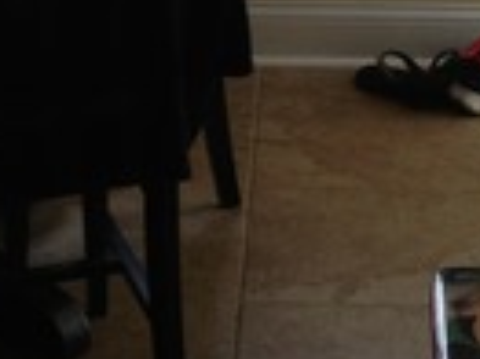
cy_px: -421
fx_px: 2369
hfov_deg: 11.6
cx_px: 238
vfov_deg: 8.1
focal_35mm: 171
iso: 80
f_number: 2.4
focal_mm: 4.28
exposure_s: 1/120
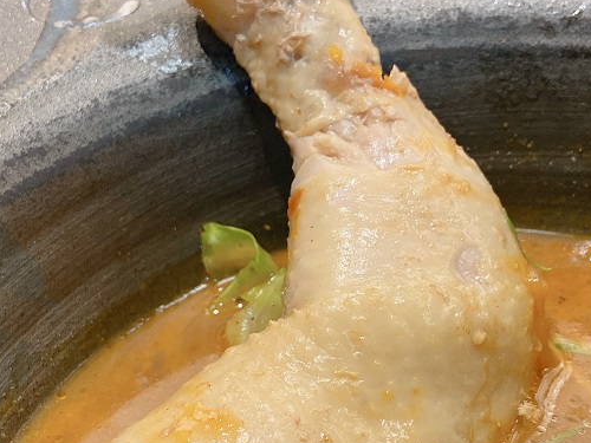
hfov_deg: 36.8
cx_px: 286
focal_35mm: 52
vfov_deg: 27.8
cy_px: 314
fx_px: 888
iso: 200
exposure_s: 1/50
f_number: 1.8
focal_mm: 4.25
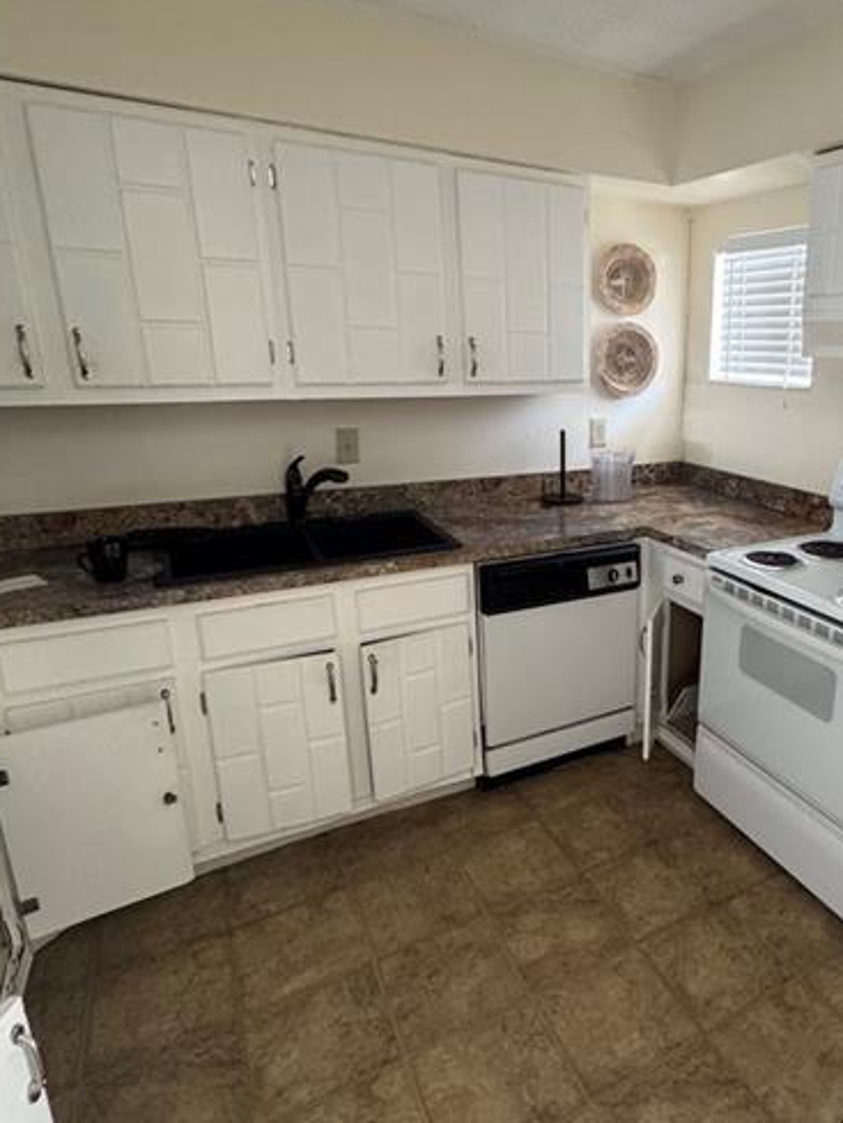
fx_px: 714
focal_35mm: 22
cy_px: 535
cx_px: 636
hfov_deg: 57.9
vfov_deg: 76.3
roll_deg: -1.2
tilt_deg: -14.2
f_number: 2.2
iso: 400
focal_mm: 2.22
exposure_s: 1/60
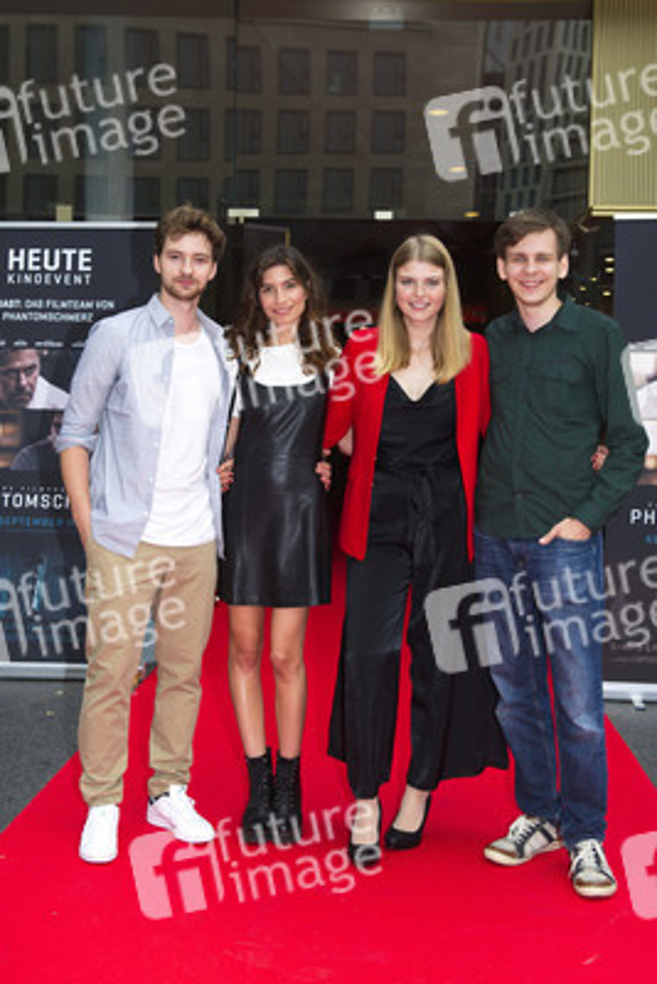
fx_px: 1039
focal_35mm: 38
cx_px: 328
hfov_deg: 35.1
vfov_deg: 50.7
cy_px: 492
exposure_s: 1/200
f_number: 5
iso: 250
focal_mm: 38
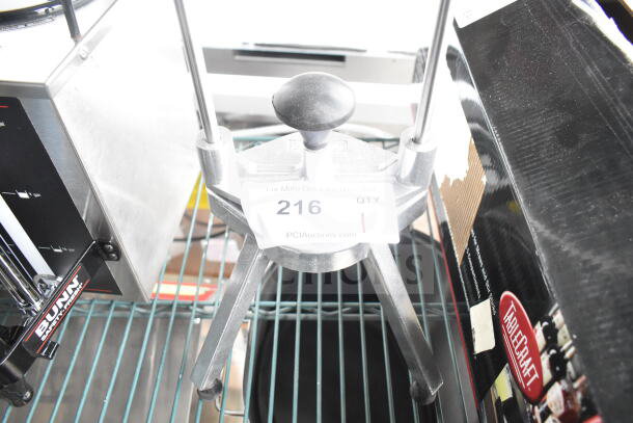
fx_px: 475
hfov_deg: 67.4
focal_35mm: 27
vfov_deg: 48.0
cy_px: 212
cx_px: 316
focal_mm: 18
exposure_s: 1/80
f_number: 4.5
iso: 1600
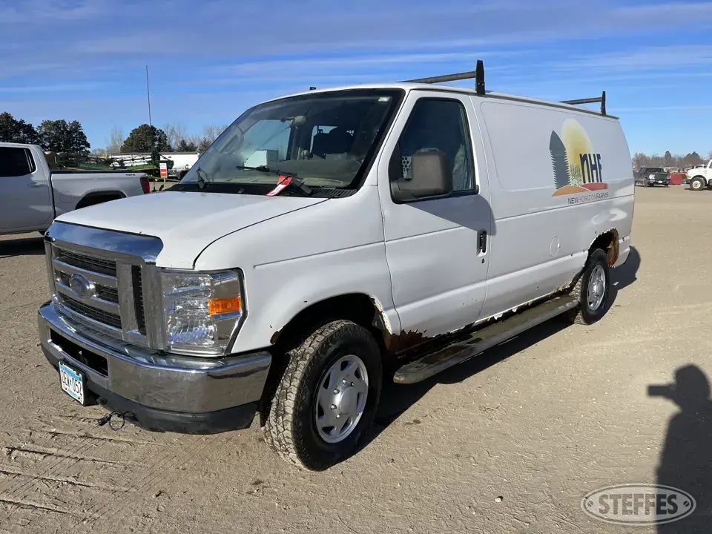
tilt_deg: -9.9
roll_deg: -0.2
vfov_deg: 54.9
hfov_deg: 69.4
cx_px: 356
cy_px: 267
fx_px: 514
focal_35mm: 25
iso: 32
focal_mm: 5.1
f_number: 1.6
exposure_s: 1/4348
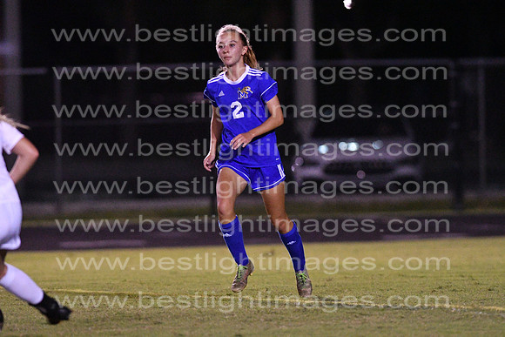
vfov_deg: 3.1
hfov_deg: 4.6
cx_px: 252
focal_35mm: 450
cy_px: 168
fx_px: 6314
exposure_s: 1/640
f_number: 3.5
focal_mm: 300
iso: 10000
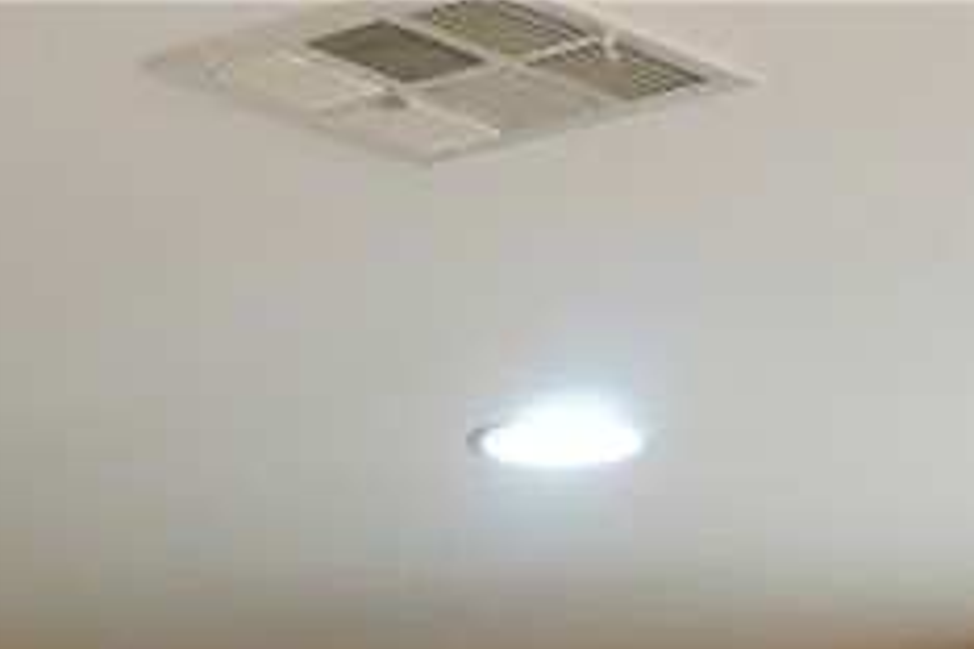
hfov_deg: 10.4
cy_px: 1502
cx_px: -171
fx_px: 5275
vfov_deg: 6.7
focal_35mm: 195
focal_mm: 28
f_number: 4.5
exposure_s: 1/160
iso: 4000
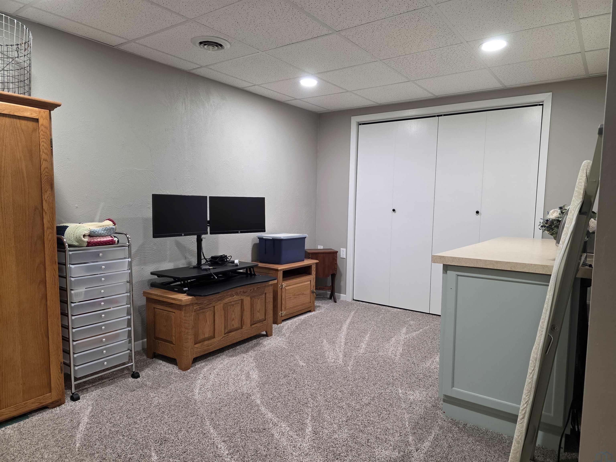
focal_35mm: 23
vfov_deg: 58.9
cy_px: 231
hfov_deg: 73.9
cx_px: 308
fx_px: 409
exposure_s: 1/56.4
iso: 160
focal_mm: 6.3
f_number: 1.7
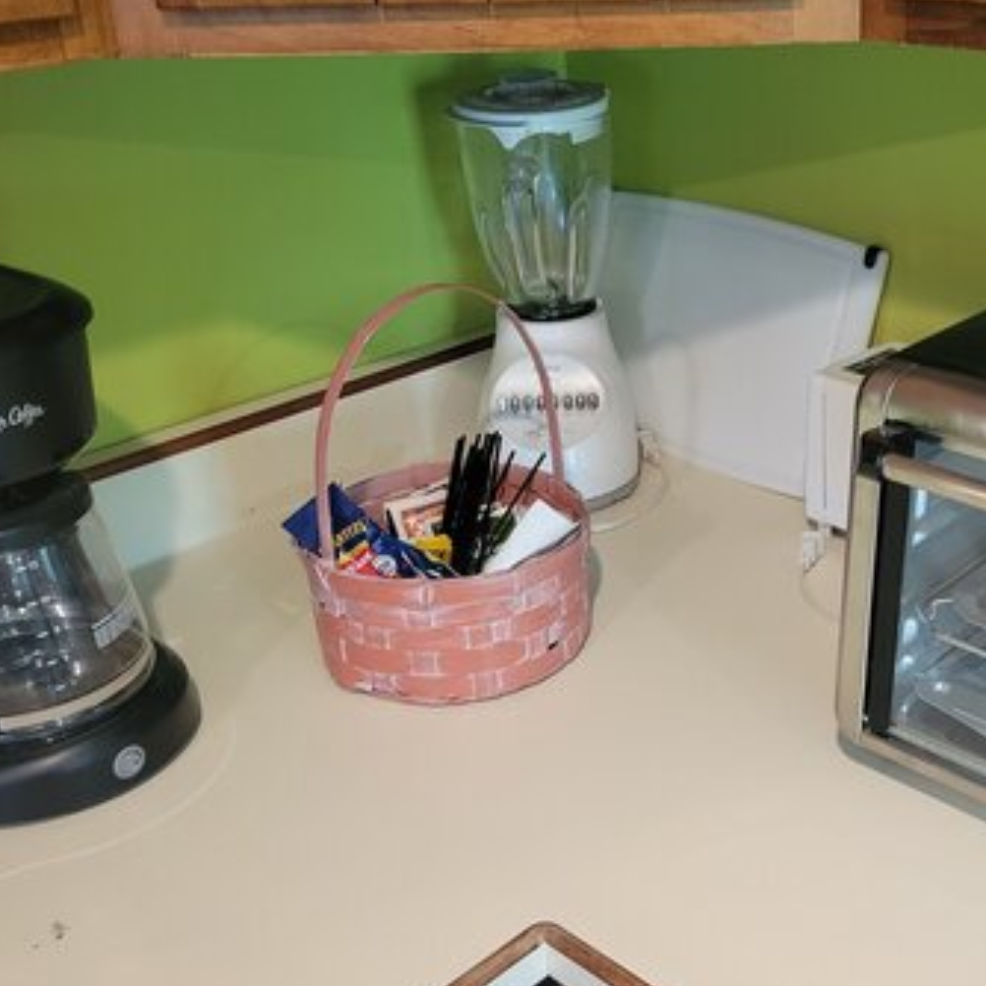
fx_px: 1418
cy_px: 531
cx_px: 756
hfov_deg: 37.3
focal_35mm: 44
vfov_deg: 38.3
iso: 320
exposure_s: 1/40
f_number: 1.8
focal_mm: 5.4
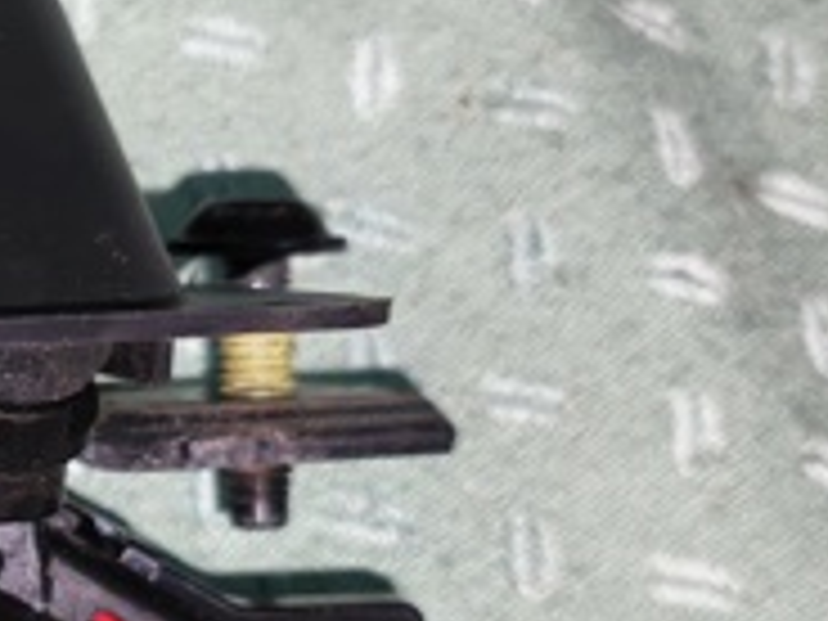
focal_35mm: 122
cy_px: 486
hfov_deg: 15.3
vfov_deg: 12.1
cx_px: -302
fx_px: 2918
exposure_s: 1/50
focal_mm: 5.35
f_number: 1.7
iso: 640
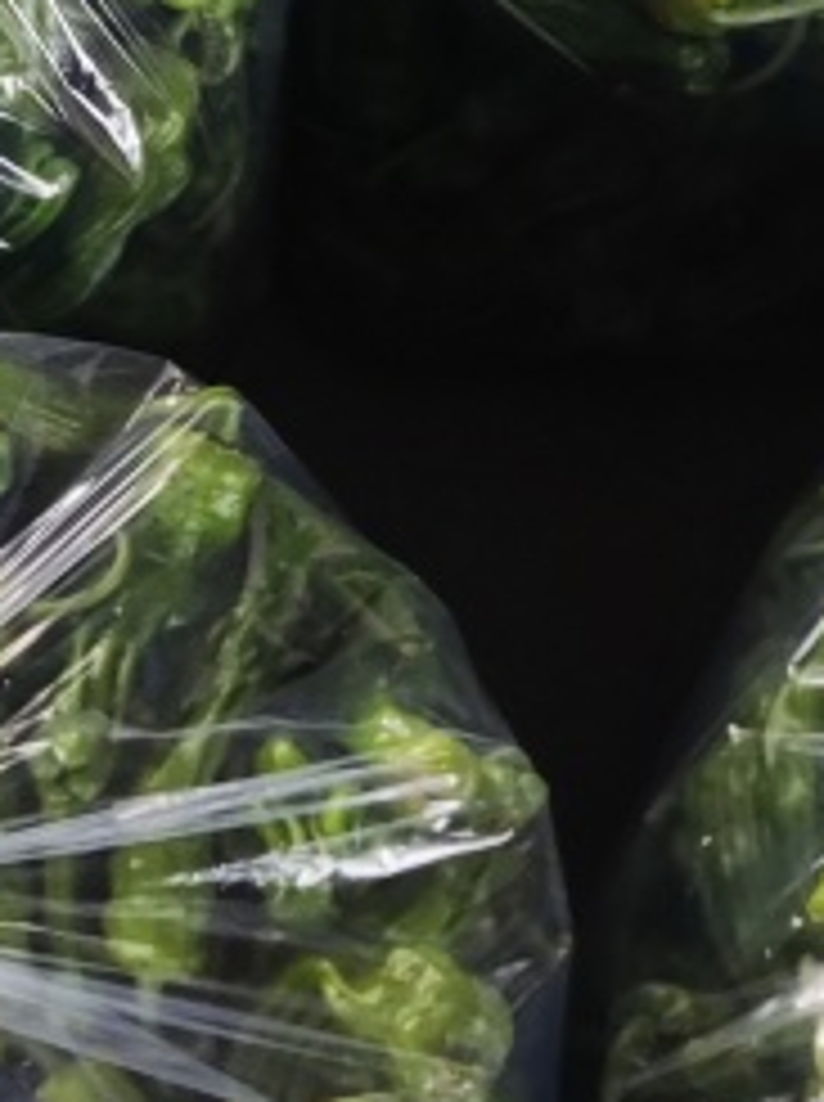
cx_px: -135
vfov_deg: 16.9
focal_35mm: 109
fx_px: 3469
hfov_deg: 13.2
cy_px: -389
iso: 64
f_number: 1.79
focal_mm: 4.71
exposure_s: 1/50
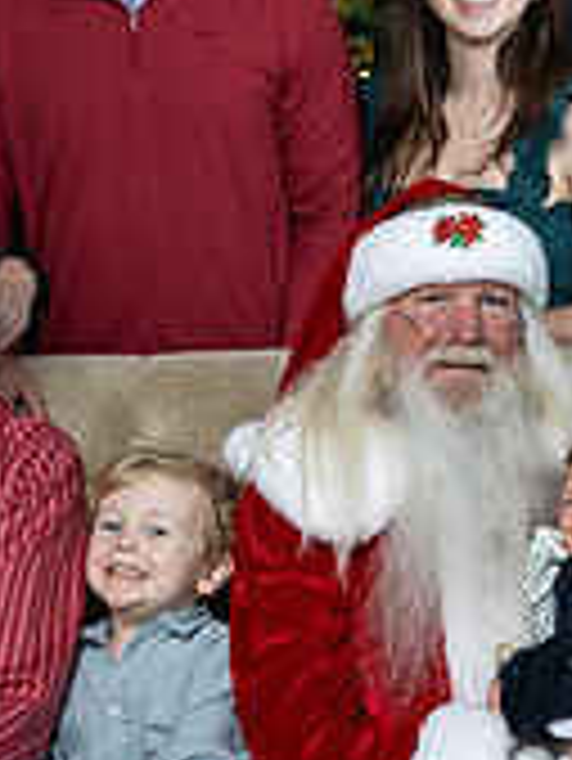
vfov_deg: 16.5
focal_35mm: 119
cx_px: 455
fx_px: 2619
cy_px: 470
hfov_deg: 12.4
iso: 400
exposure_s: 1/60
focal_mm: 36
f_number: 7.1
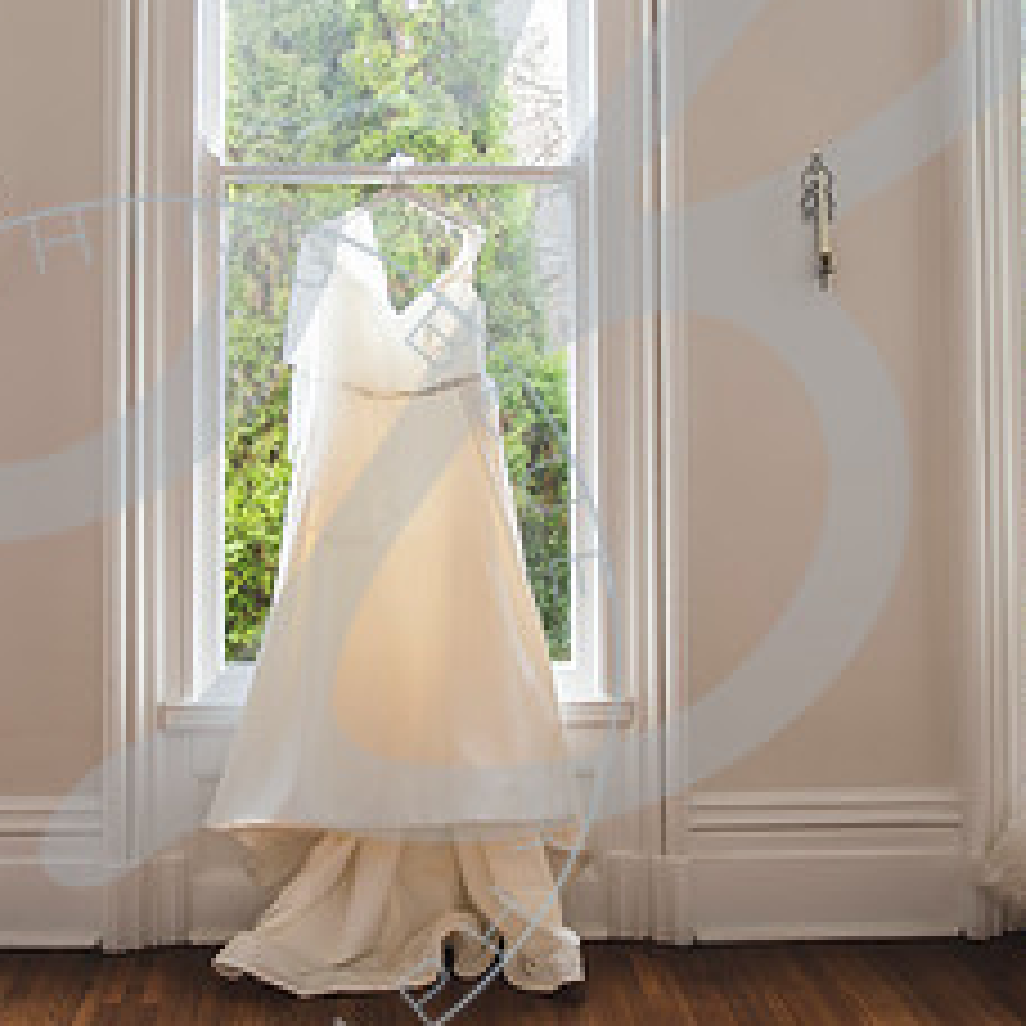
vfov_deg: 32.3
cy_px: 281
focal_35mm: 52
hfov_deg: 32.6
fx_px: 1744
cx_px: 381
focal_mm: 24
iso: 100
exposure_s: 1/125
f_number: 2.8
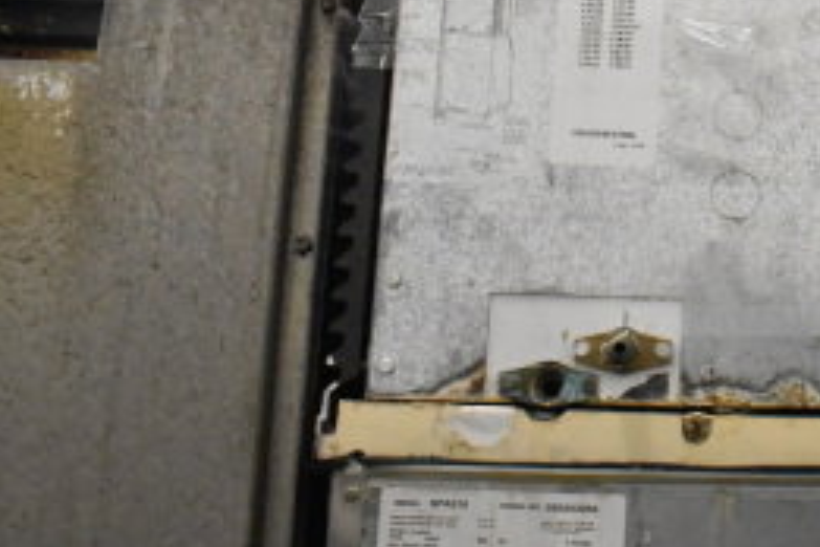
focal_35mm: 63
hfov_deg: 28.3
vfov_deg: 21.2
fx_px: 1435
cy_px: 86
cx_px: 955
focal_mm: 18
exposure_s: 1/200
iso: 6400
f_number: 7.1
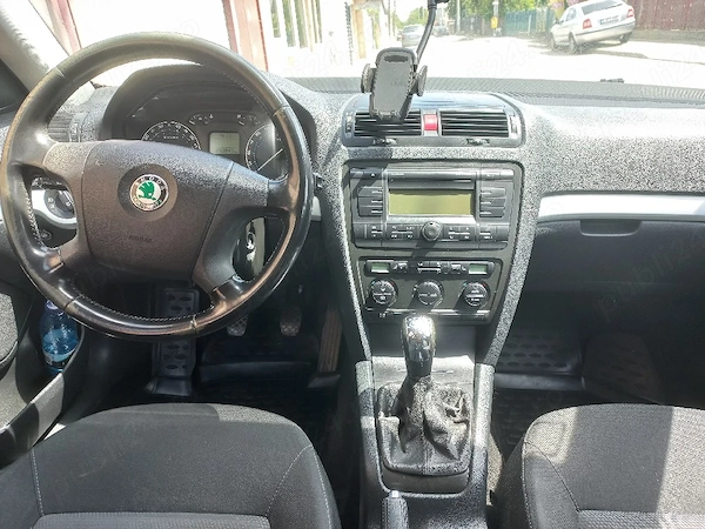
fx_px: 509
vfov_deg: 54.9
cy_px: 264
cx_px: 352
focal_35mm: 25
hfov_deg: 69.4
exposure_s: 1/50
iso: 64
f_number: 1.8
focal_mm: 4.6
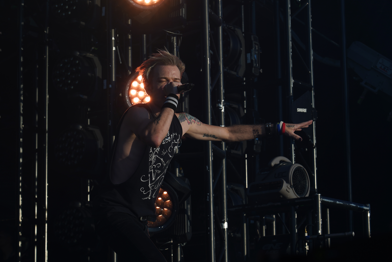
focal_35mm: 123
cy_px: 129
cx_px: 164
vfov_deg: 11.1
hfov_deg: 16.6
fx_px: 1339
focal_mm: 105
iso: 100
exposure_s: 1/400
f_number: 7.1
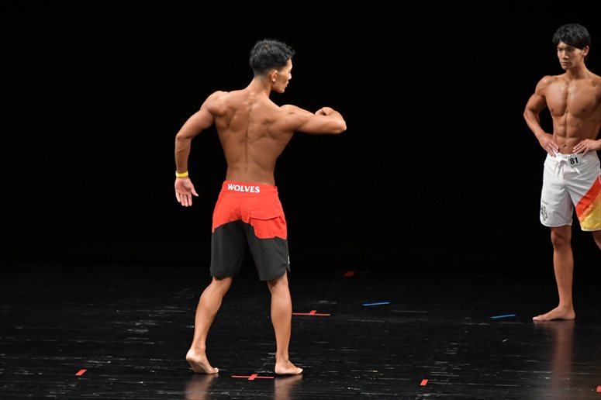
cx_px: 300
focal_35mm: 270
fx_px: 4505
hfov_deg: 7.6
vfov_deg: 5.1
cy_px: 200
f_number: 5.6
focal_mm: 180
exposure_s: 1/400
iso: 3200
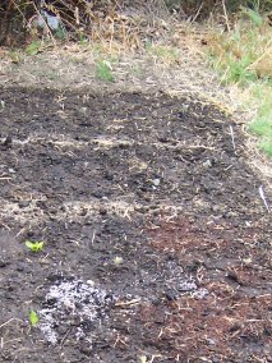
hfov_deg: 18.2
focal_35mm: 81
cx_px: 142
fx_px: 849
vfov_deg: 23.1
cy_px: 368
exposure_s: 1/180
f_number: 3.4
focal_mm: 5.6
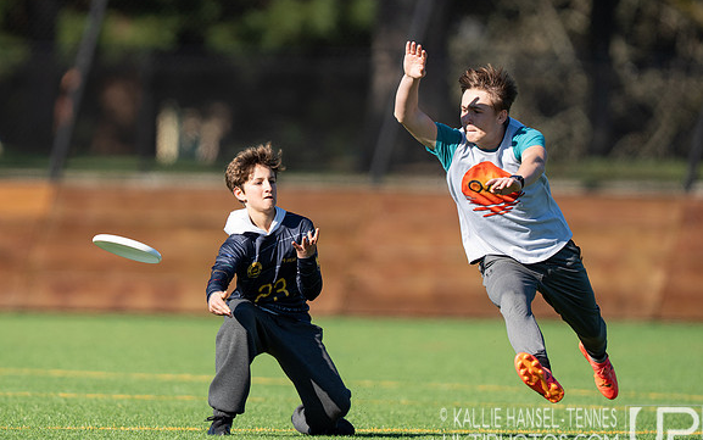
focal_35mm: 592
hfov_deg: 3.5
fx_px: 11345
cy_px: 230
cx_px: 292
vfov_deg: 2.2
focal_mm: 400
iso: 160
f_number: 3.2
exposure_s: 1/1600
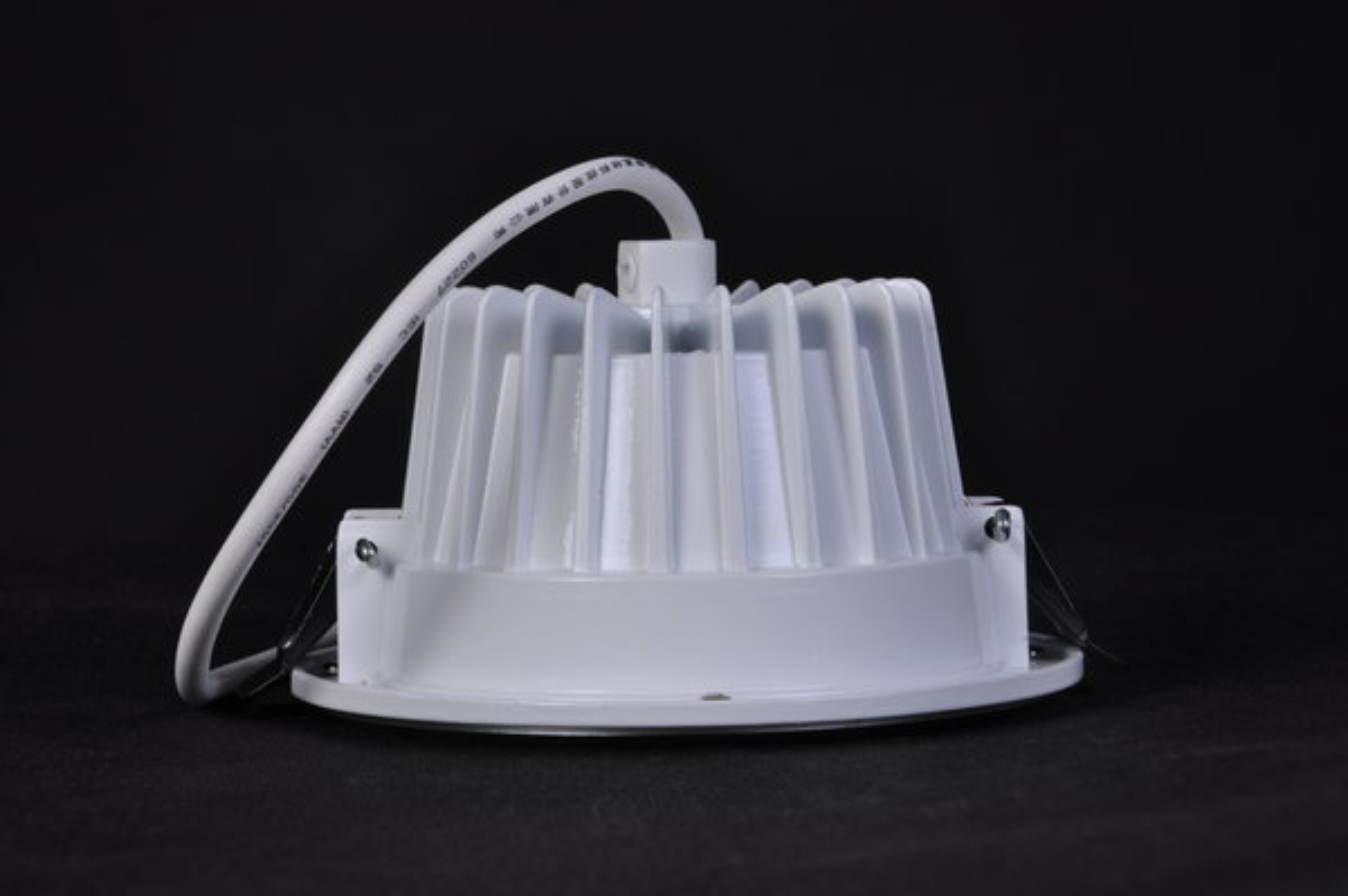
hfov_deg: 18.2
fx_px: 4209
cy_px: 448
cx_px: 674
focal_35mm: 112
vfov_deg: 12.2
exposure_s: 1/125
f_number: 14
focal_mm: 75
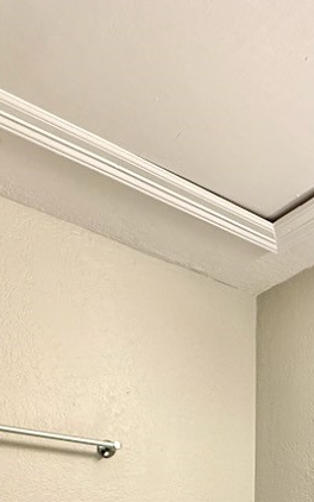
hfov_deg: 26.3
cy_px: 557
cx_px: 347
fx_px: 616
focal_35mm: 45
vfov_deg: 37.0
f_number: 2.2
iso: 250
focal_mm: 2.22
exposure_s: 1/99
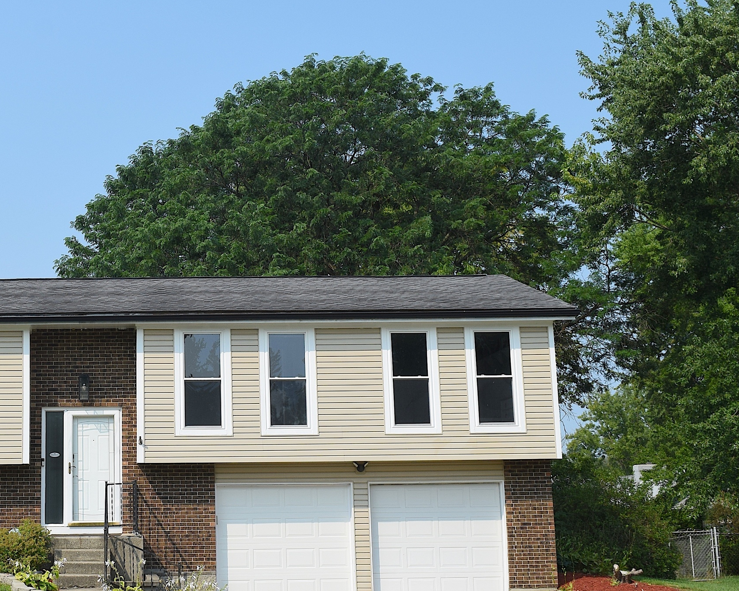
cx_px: 136
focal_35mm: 59
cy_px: 277
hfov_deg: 31.1
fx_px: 1287
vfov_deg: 25.9
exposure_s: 1/400
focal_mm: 23
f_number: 10
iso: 200
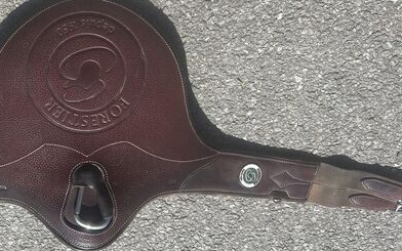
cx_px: 91
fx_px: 493
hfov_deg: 42.7
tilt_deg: -62.2
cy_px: 97
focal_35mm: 45
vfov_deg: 28.5
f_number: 1.5
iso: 50
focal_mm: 5.7
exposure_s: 1/3460
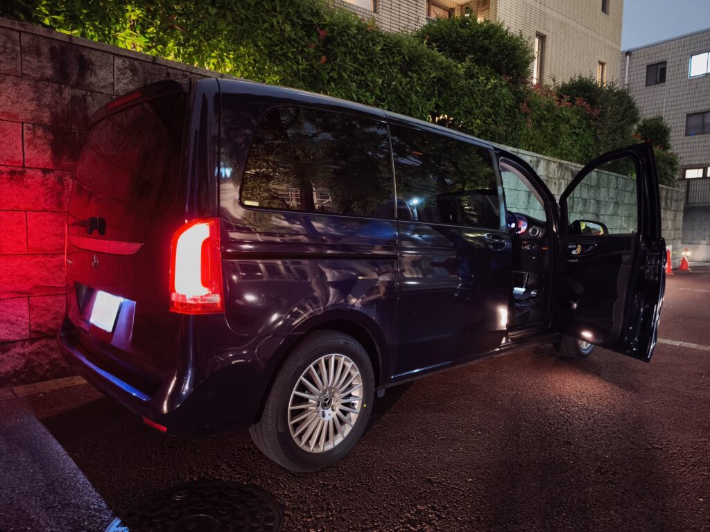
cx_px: 355
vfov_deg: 58.9
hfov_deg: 73.9
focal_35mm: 23
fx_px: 472
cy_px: 266
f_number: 1.6
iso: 8000
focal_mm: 6.57
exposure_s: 1/14.3
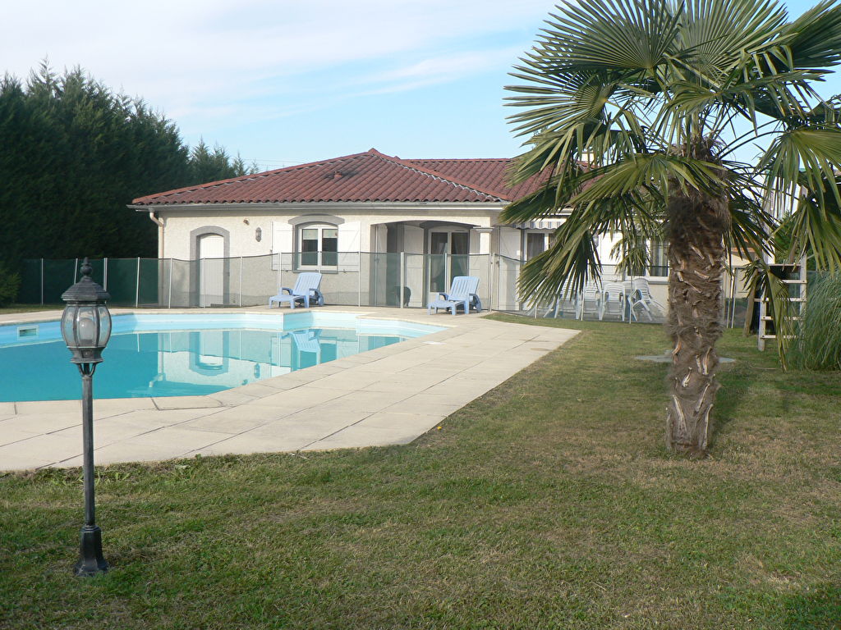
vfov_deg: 39.7
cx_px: 420
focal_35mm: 36
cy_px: 315
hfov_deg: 51.4
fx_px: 875
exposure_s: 1/250
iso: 80
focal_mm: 6
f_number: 4
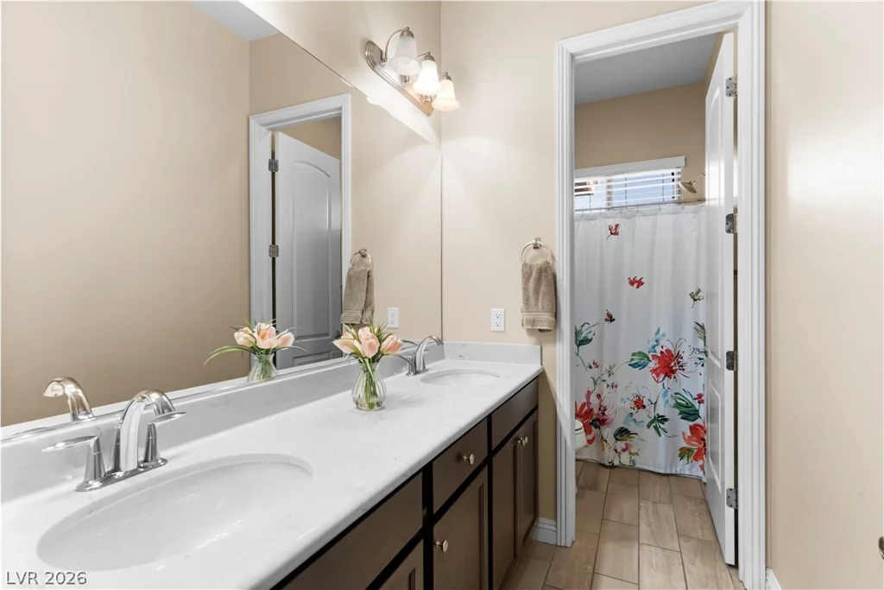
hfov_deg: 93.3
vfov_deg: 70.5
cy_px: 295
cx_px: 442
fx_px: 417
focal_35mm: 17
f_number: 8
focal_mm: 17
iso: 400
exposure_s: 1/13
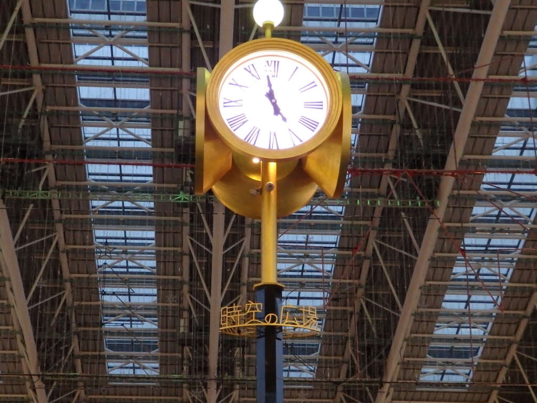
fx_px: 621
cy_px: 202
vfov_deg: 36.0
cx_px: 268
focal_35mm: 40
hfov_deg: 46.8
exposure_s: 1/40
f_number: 3.7
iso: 800
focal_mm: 7.3
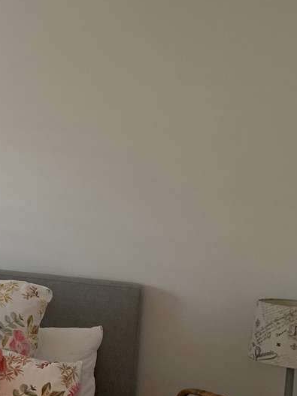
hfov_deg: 17.2
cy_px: 221
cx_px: -228
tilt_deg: -5.0
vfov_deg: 27.4
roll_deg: -1.0
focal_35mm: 71
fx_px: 813
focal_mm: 4.25
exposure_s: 1/100
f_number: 1.8
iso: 80
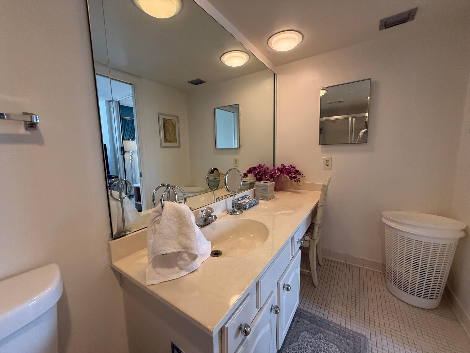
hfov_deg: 102.1
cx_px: 235
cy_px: 176
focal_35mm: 14
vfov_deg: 85.7
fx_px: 190
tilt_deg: -6.0
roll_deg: +1.7
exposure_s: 1/120
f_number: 2.2
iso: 320
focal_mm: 2.22
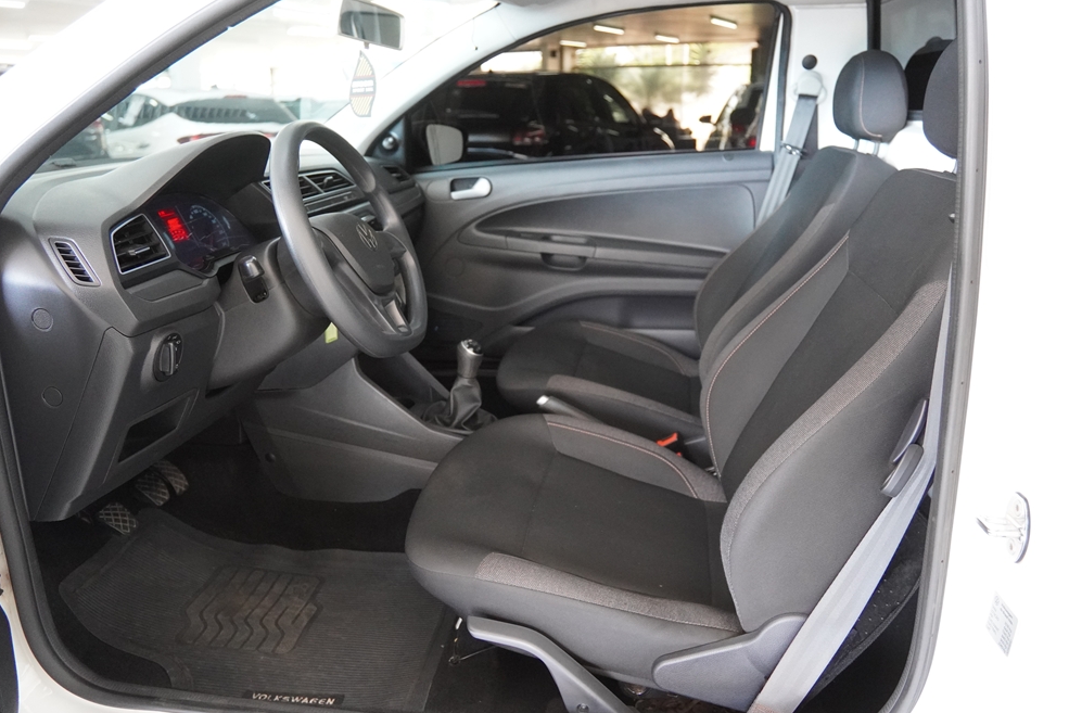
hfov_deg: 68.3
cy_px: 356
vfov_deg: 48.7
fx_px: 788
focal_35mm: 27
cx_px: 552
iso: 3200
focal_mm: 17
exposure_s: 1/160
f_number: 2.8
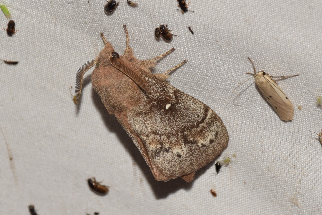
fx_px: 1878
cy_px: 108
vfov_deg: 6.5
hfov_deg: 9.8
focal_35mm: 210
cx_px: 161
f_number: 13
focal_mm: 140
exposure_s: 1/160
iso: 100
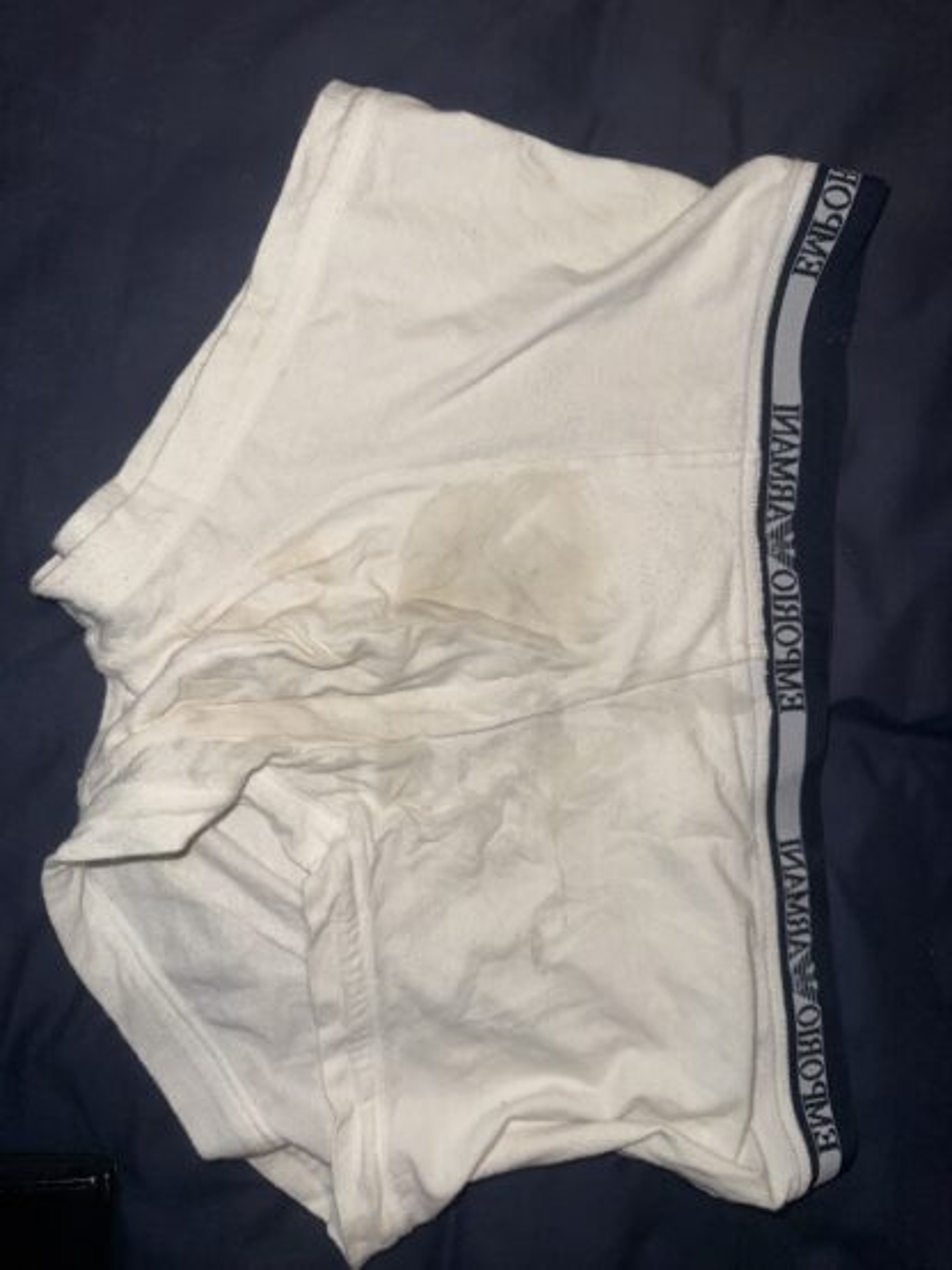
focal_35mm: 24
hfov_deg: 56.8
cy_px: 635
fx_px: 880
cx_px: 476
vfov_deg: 71.6
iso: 50
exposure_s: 1/81
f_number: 1.78
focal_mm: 6.76
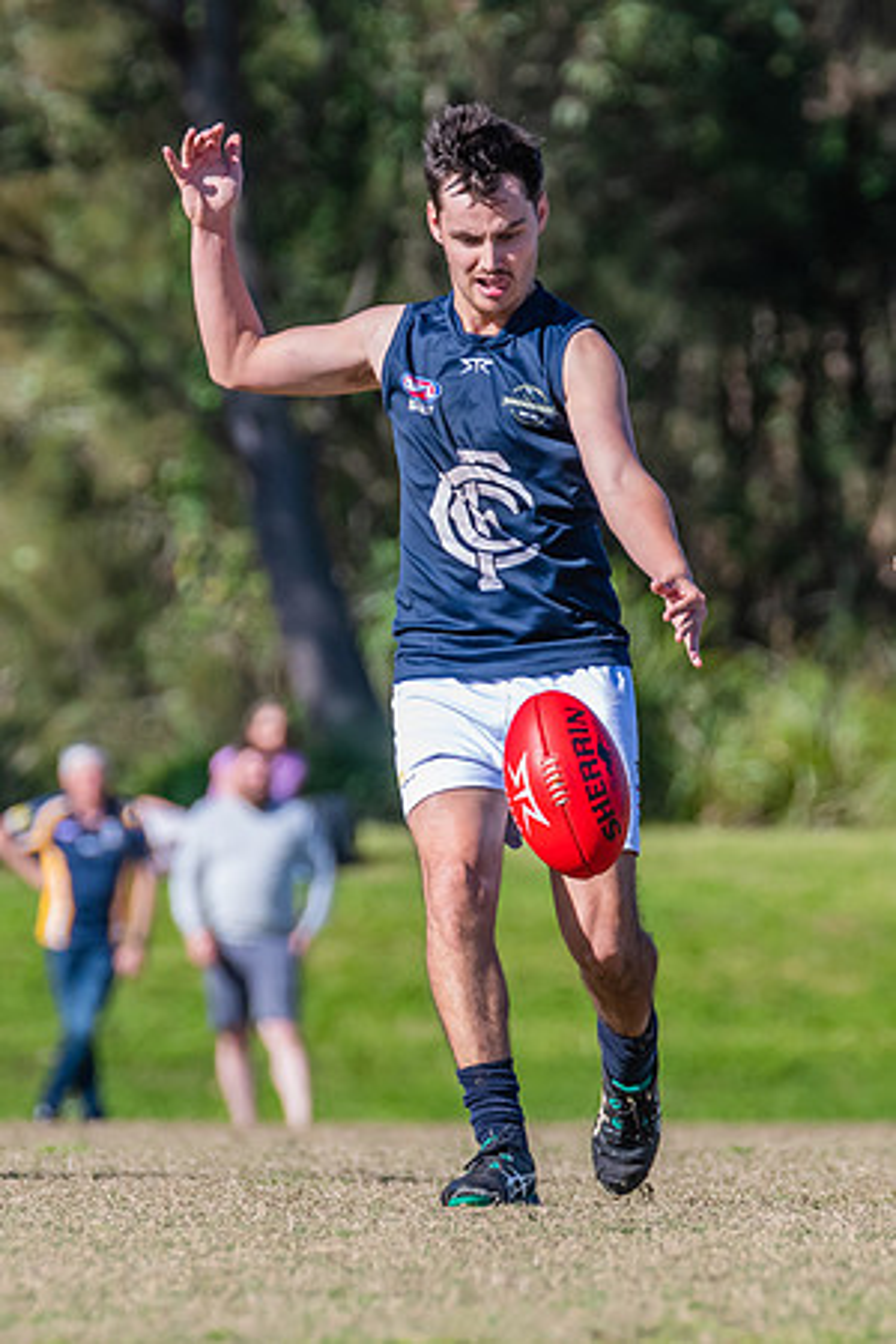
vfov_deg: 3.0
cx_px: 484
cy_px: 699
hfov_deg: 2.0
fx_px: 26059
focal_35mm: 698
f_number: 7.1
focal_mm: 330
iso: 800
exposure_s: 1/2000
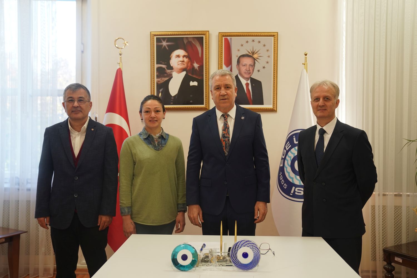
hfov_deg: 54.4
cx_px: 208
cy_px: 139
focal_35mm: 35
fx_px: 405
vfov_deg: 37.9
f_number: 3.2
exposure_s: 1/100
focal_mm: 35
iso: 800
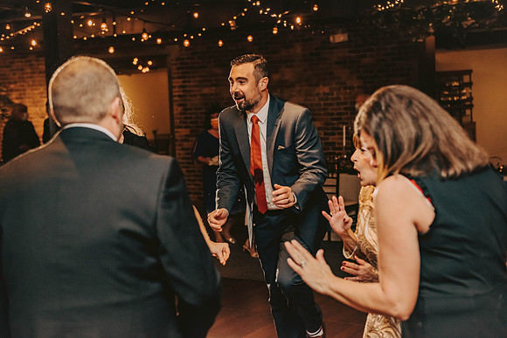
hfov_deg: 34.5
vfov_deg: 23.4
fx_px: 817
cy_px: 169
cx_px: 254
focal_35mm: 58
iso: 2000
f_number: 3.2
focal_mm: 58
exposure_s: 1/200
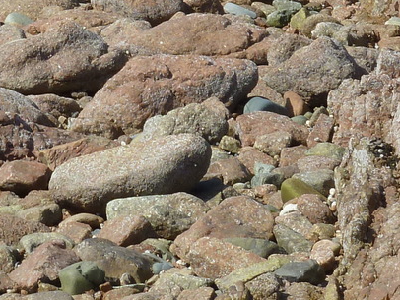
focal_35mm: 378
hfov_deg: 5.2
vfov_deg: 3.9
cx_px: -148
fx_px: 4371
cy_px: -257
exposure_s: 1/500
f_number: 4.3
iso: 80
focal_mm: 15.8
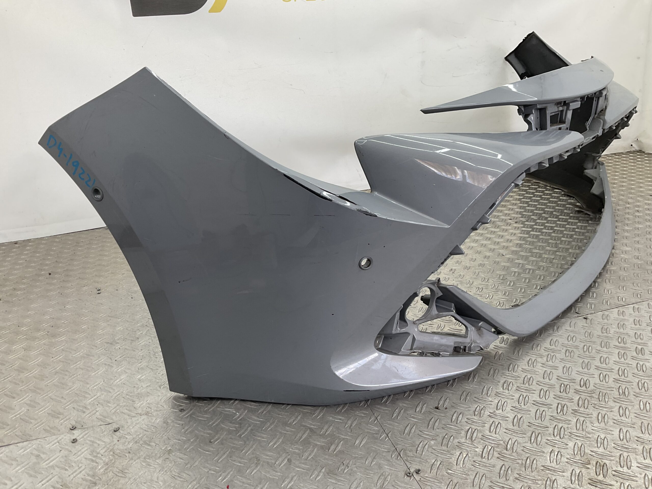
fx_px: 546
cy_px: 244
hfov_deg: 61.7
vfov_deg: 48.2
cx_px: 326
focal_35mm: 29
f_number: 1.8
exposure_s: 1/100
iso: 20
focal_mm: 3
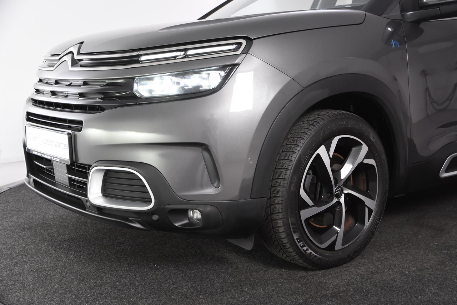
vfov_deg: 28.9
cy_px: 152
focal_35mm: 46
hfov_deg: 42.3
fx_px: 590
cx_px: 228
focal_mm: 31
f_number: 4.5
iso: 1600
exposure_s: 1/80
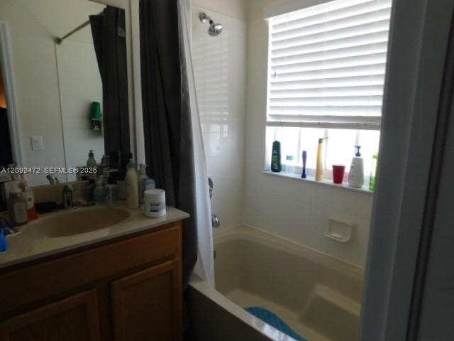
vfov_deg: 58.9
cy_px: 170
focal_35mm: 23
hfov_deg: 73.9
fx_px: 302
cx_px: 227
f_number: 3
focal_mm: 4
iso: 125
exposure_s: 1/50
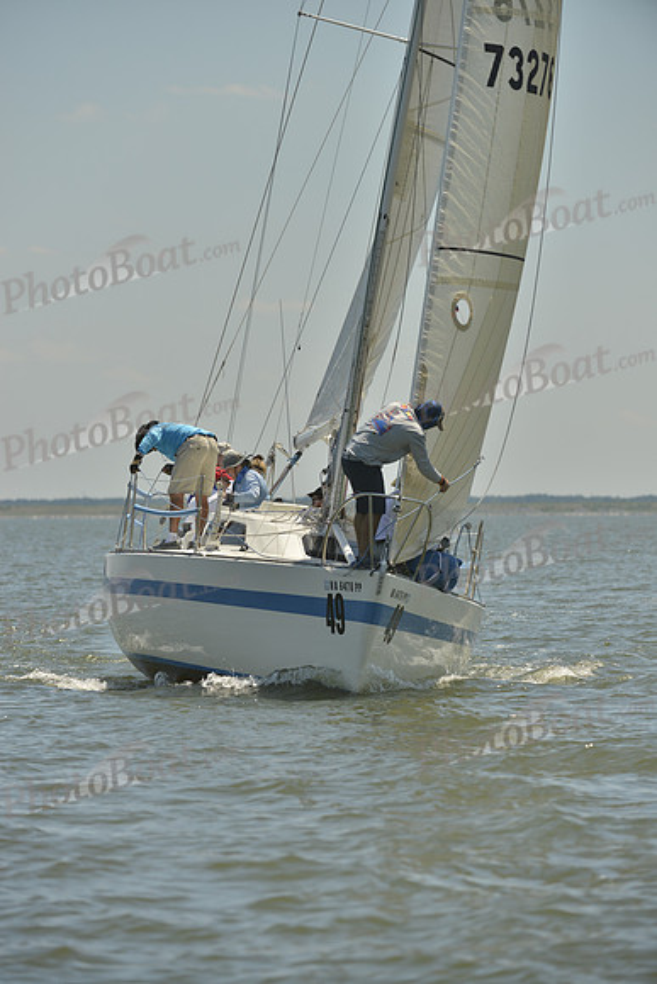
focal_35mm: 240
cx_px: 328
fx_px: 6566
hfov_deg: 5.7
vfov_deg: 8.6
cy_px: 492
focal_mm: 240
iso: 200
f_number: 5.6
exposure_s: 1/1600
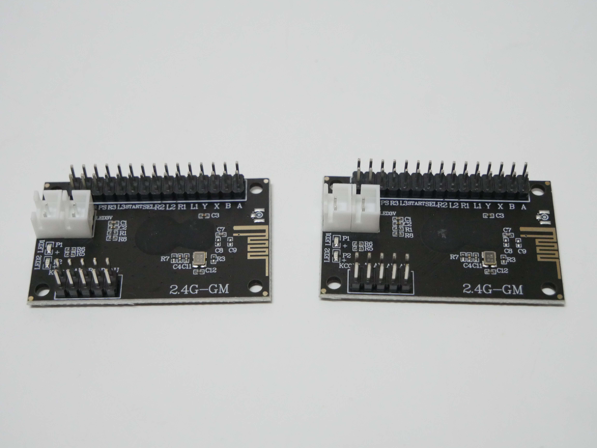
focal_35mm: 60
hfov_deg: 32.2
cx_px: 298
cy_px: 224
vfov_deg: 24.4
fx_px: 1035
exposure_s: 1/50
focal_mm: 30
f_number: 4.9
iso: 3200
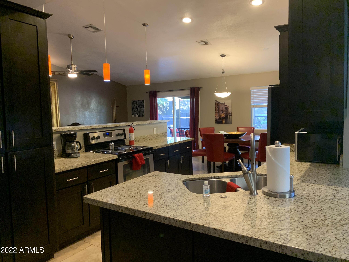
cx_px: 174
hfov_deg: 67.3
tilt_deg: -2.4
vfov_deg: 53.1
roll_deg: +0.7
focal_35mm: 26
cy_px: 131
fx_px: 262
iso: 320
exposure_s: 1/60
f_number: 1.8
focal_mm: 4.25
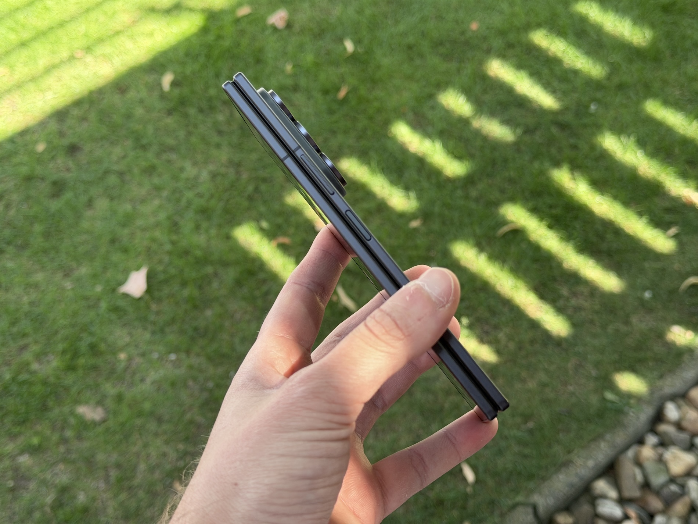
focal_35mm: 48
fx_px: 968
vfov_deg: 30.3
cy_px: 262
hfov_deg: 39.7
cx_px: 349
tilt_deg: -48.9
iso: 64
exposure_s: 1/206
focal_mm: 6.76
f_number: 1.78
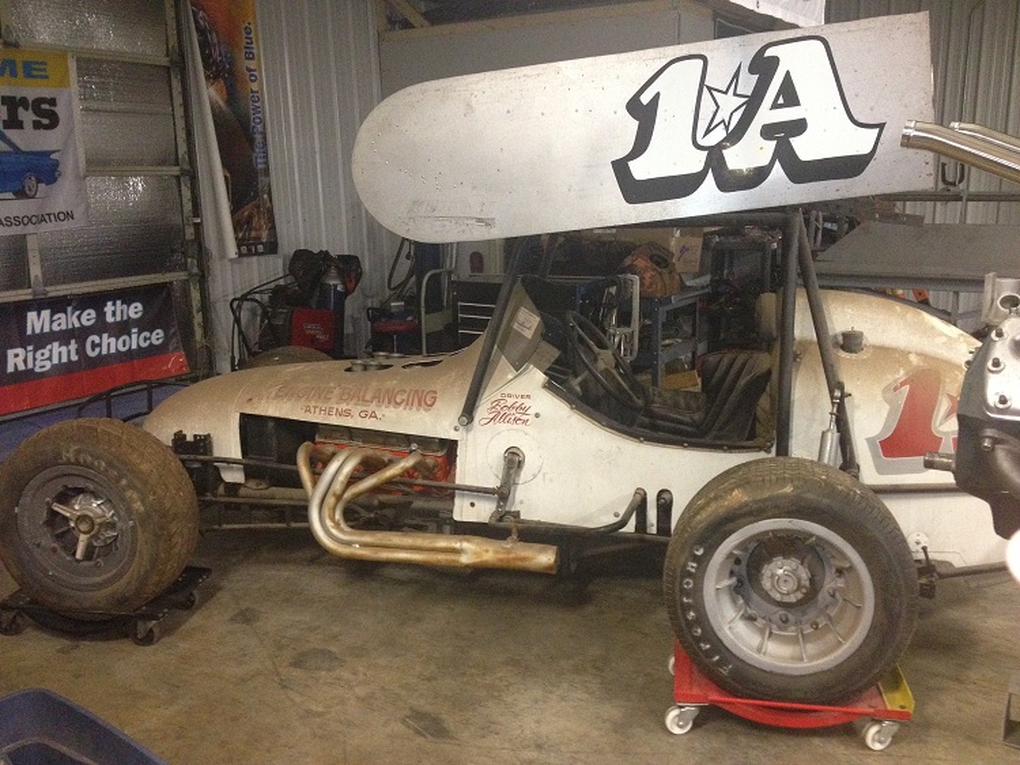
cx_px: 510
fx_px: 1031
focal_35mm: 35
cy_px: 382
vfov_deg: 40.7
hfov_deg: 52.6
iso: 400
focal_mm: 4.28
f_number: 2.4
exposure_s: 1/20
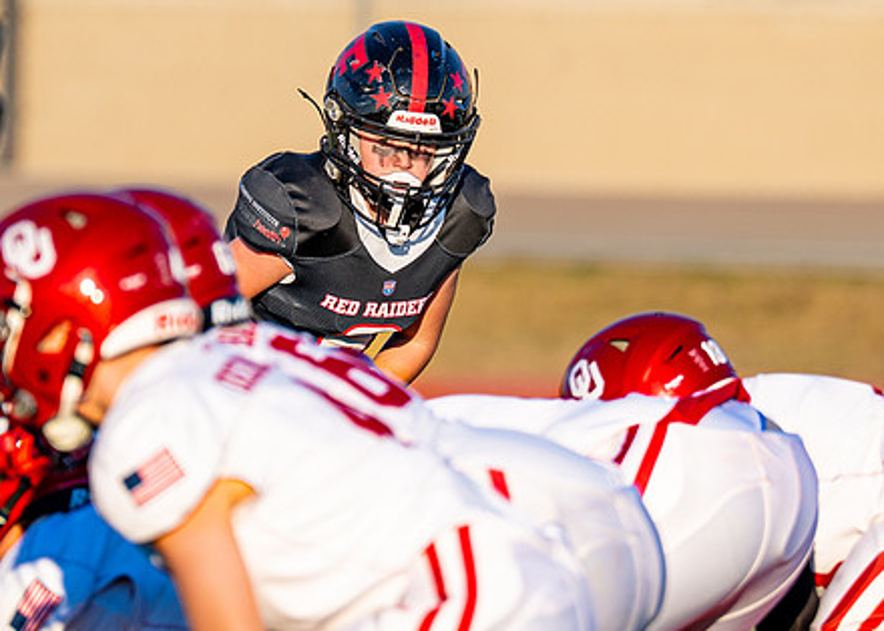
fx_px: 15235
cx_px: 355
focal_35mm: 607
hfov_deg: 3.3
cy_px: 131
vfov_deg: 2.4
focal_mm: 200
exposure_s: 1/1600
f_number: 2.8
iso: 100
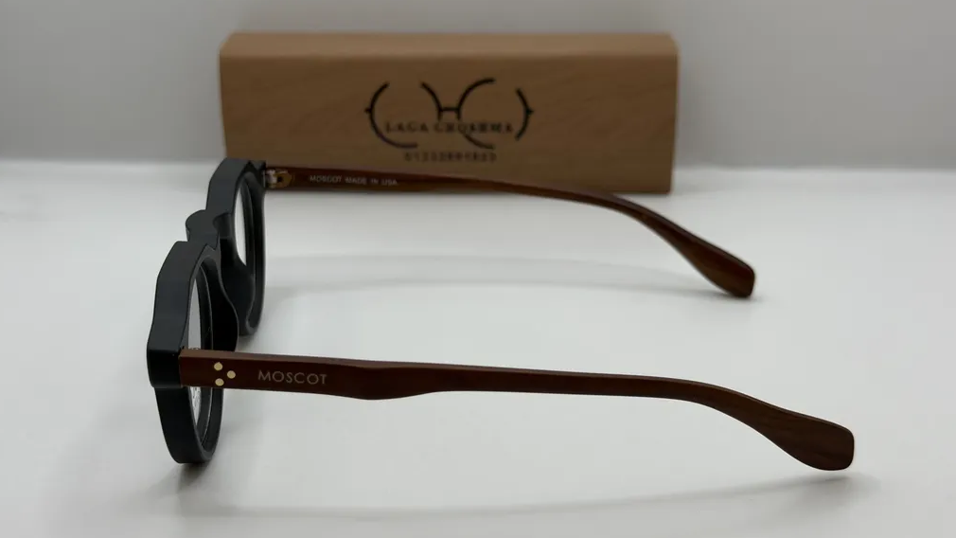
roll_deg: +1.2
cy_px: 308
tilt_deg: -21.7
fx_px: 1343
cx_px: 473
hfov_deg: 39.2
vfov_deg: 22.6
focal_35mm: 53
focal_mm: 6.76
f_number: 1.78
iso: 64
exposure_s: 1/625
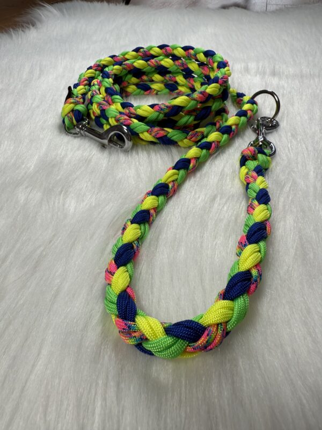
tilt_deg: -39.1
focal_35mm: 24
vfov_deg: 71.6
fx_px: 298
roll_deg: +2.1
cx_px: 161
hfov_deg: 56.8
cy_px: 215
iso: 40
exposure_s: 1/218
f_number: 2.2
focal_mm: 2.22
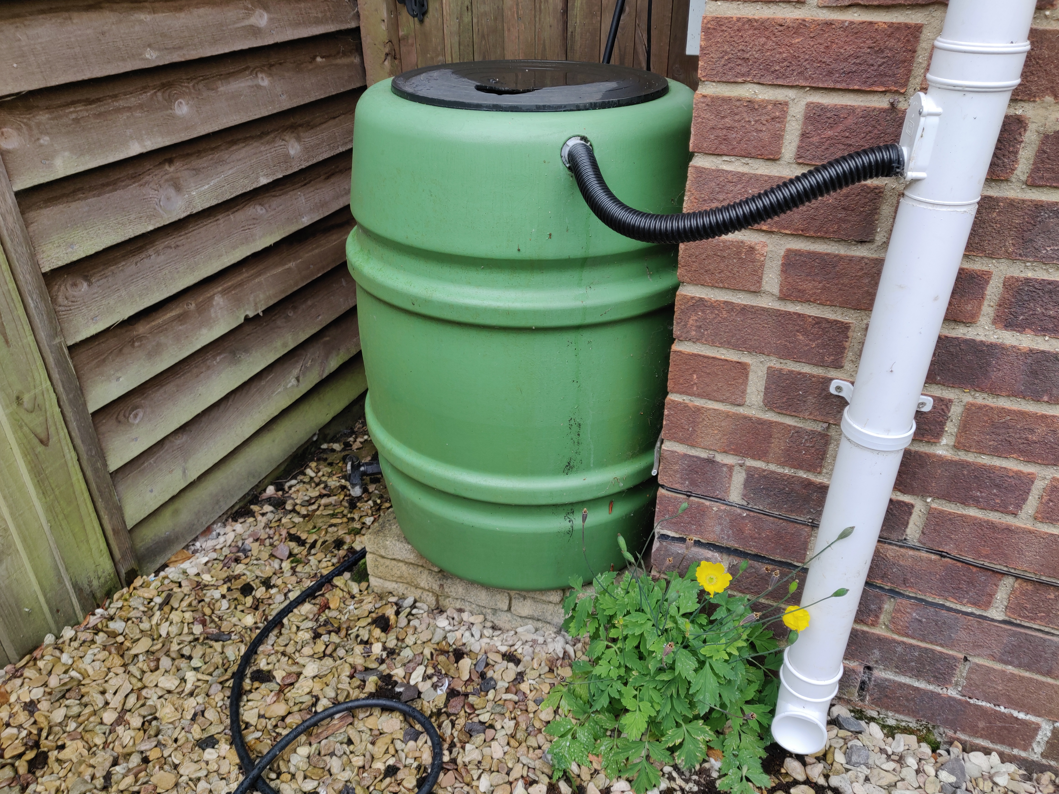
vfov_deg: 54.9
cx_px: 530
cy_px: 397
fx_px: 765
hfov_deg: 69.4
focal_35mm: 25
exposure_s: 1/328
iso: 100
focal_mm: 4.25
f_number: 1.7
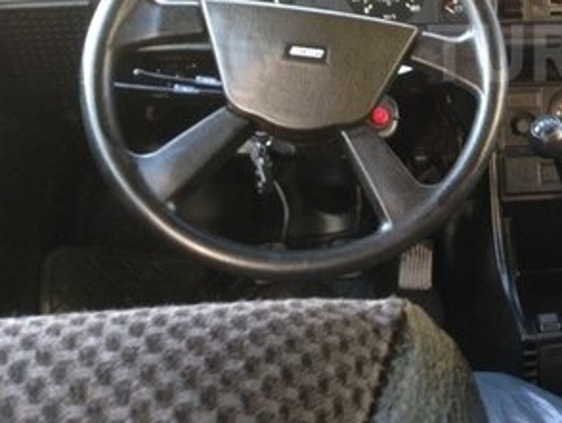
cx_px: 623
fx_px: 1202
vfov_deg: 19.6
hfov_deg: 24.5
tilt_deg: -12.0
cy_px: 53
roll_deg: -2.8
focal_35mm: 74
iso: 64
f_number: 2.4
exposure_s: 1/20
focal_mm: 4.12
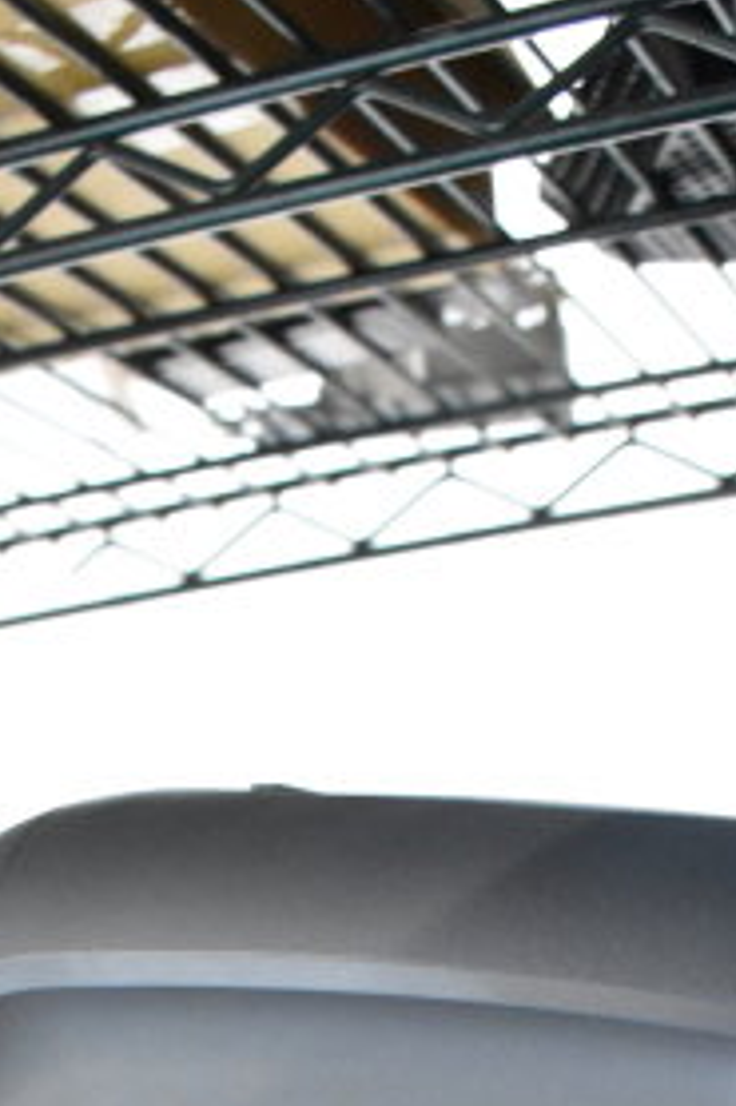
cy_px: 1573
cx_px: 446
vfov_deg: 20.2
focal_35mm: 89
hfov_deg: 15.3
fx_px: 2733
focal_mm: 18
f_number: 3.5
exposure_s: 1/30
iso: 4000
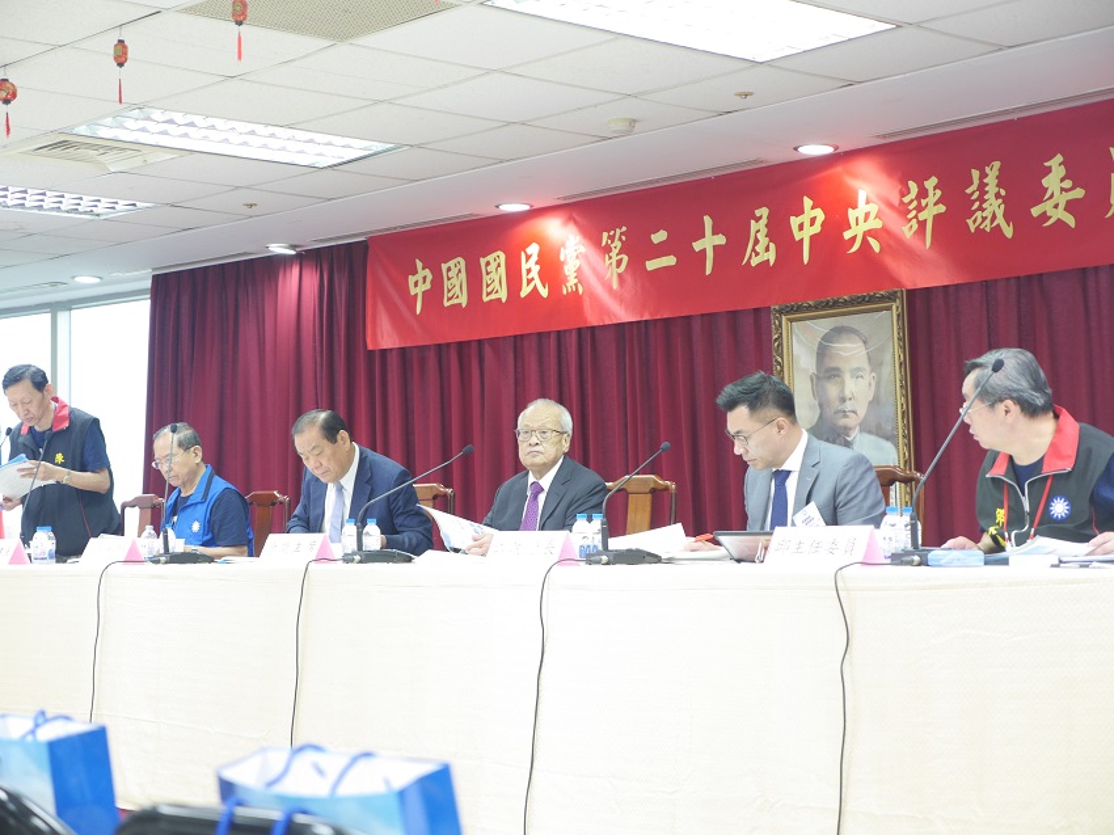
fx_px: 2059
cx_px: 557
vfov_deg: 22.9
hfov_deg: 30.3
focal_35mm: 64
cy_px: 418
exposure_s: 1/60
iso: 1000
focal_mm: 32
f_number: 2.8
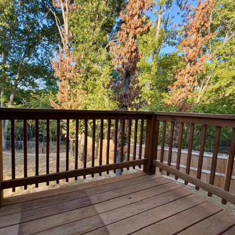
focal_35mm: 17
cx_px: 85
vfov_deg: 84.0
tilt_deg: -5.2
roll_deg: -1.2
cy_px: 121
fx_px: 131
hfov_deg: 82.1
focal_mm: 2.22
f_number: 2.2
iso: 50
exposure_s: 1/121
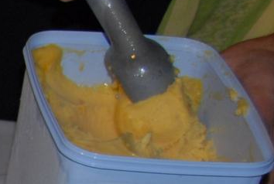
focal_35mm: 197
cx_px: -396
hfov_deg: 9.3
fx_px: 1503
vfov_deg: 6.8
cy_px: 366
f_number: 3.8
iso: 320
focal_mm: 26
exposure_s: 1/60
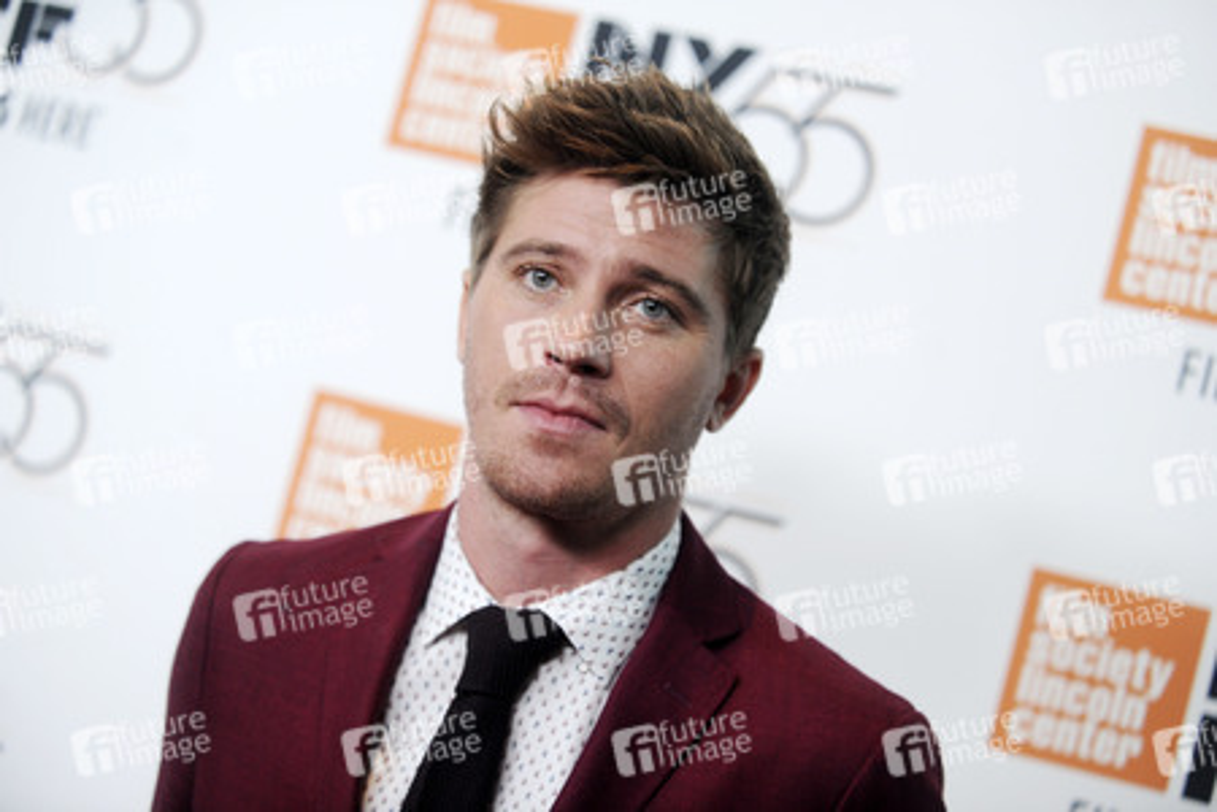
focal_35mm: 80
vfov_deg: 17.1
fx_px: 2704
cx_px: 608
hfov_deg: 25.4
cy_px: 406
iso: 1250
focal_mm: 80
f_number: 2.8
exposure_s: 1/320
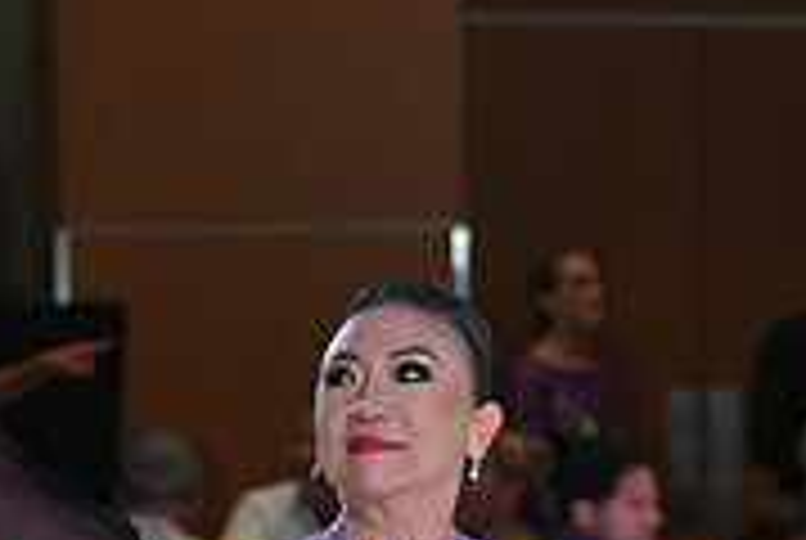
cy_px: 1120
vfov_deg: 3.5
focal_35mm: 388
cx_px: 101
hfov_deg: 5.3
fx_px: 8701
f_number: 5
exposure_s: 1/400
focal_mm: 120
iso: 3200
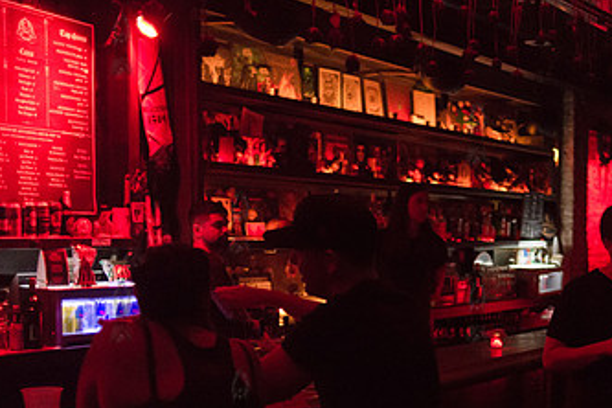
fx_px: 1037
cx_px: 476
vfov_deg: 22.0
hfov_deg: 32.1
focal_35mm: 61
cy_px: 310
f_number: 2.2
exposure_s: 1/125
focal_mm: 35
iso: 5000
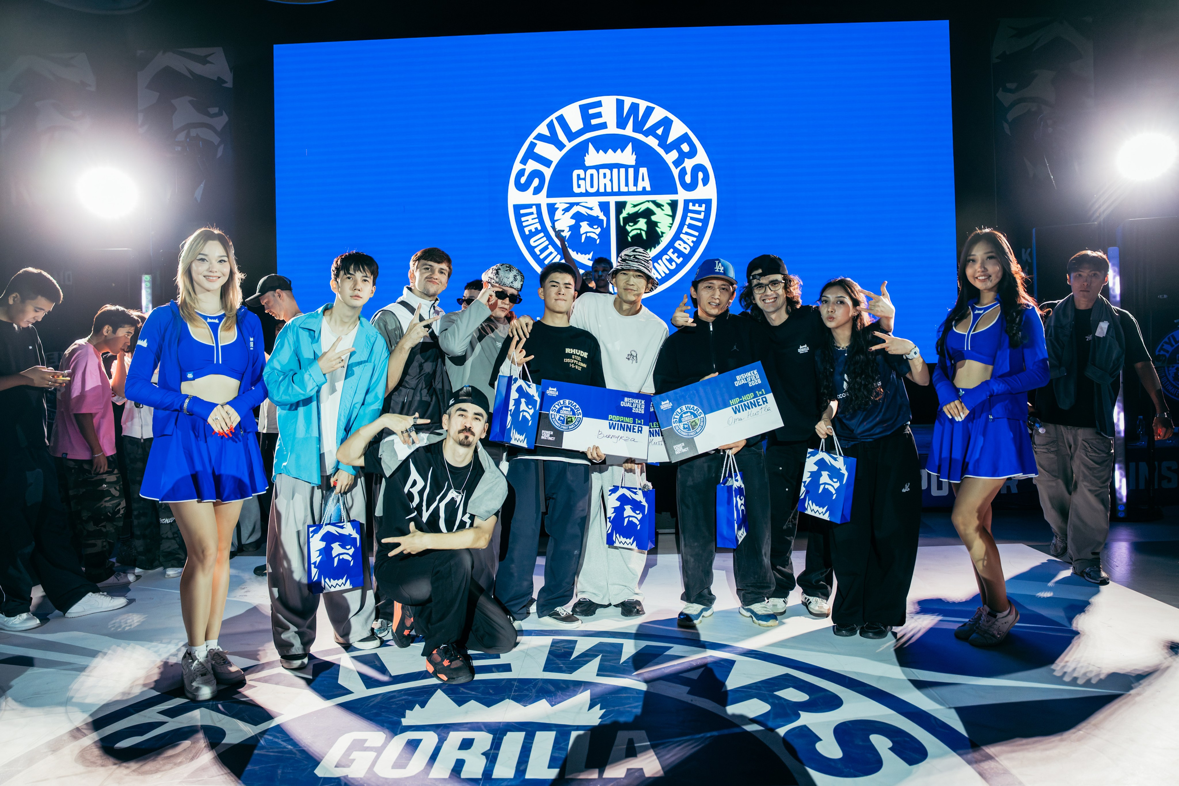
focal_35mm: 24
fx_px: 786
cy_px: 393
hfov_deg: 73.7
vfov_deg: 53.1
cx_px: 590
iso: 4000
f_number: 2.8
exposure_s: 1/320
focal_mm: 24
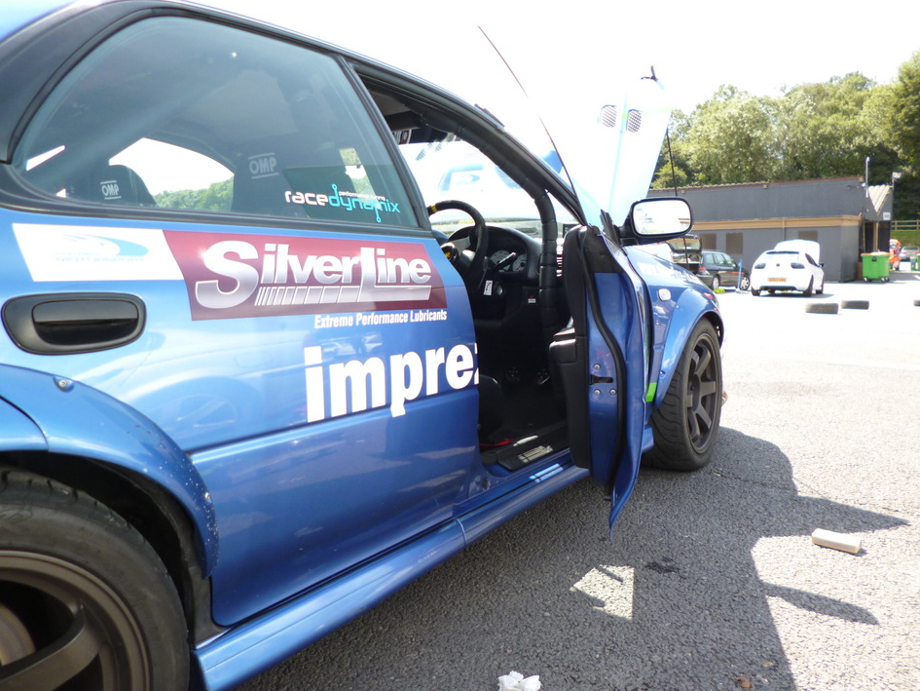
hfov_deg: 67.3
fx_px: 691
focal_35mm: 26
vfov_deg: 53.1
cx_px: 480
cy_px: 332
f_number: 2.5
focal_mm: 4.3
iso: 100
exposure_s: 1/320
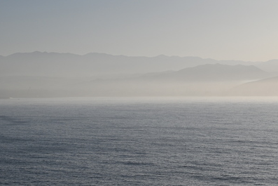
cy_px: 54
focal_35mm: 127
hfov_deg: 16.0
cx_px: 211
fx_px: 981
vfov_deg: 10.8
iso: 100
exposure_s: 1/500
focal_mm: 50
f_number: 11
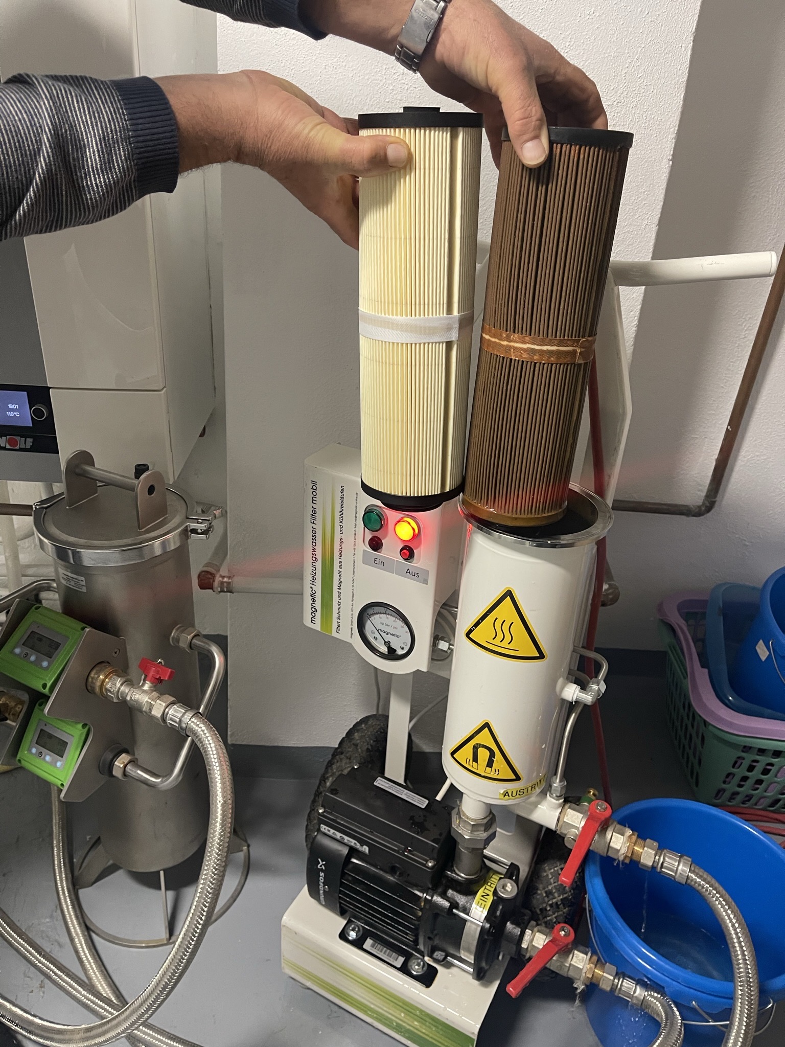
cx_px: 392
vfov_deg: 67.3
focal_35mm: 26
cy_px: 524
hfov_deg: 53.1
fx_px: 786
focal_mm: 5.1
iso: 320
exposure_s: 1/50
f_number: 1.6
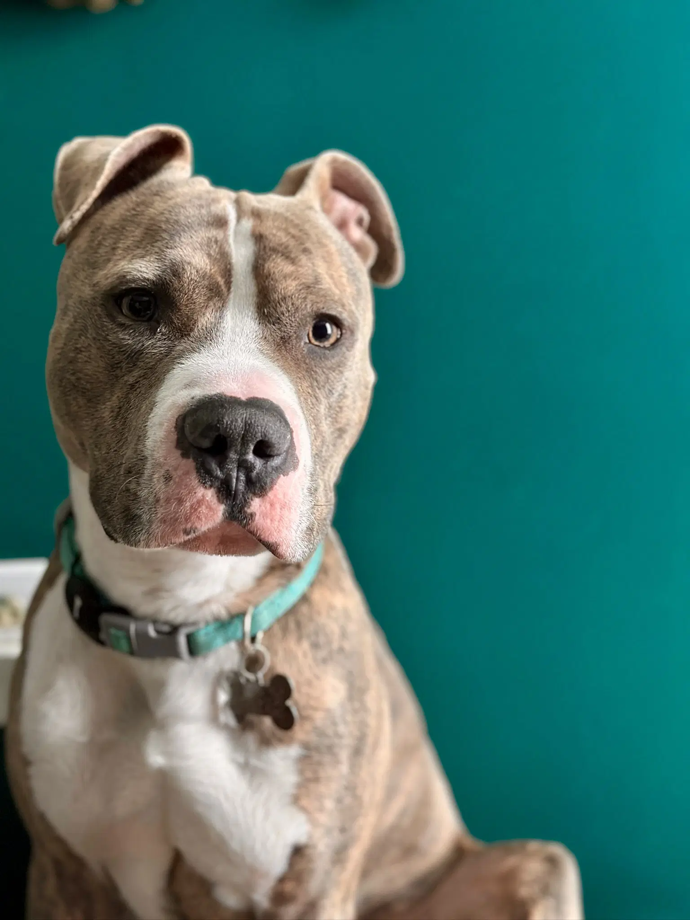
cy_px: 460
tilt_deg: -10.4
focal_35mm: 48
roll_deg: +1.6
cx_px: 345
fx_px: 1276
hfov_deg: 30.3
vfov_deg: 39.7
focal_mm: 6.86
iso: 500
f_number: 1.78
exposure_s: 1/40
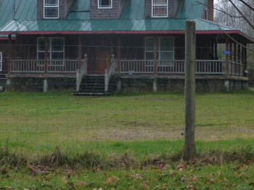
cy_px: 35
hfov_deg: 14.9
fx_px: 969
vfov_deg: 11.2
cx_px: 89
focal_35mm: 132
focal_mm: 13.3
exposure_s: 1/160
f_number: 5
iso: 160
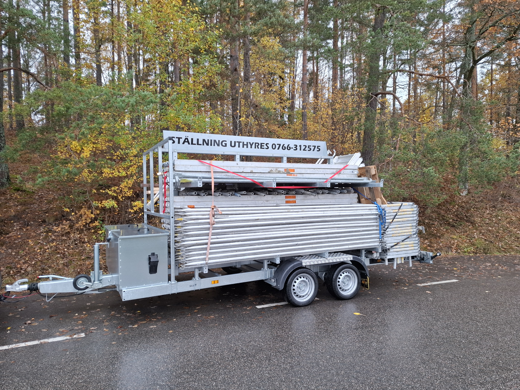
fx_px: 346
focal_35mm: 23
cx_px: 260
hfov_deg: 73.9
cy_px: 195
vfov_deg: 58.9
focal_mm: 5.54
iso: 50
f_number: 1.8
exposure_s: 1/202
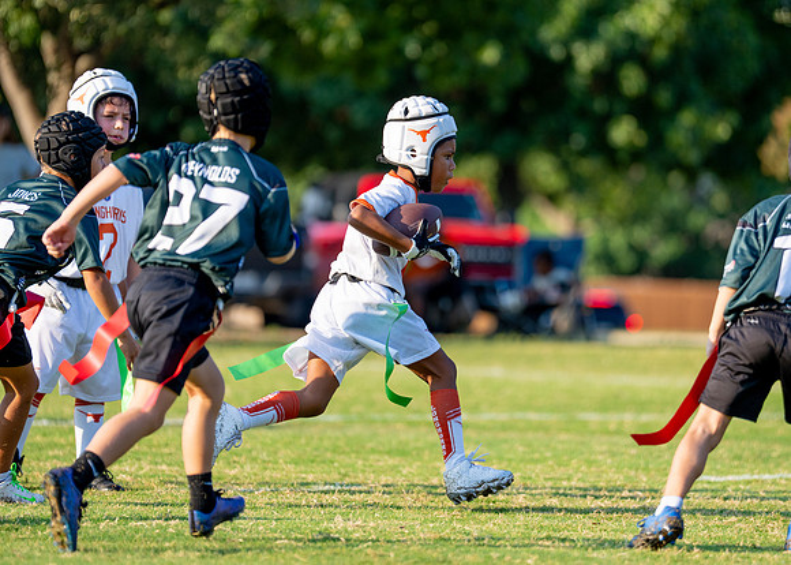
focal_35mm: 259
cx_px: 436
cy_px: 232
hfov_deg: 7.8
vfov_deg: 5.6
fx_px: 5806
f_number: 2.8
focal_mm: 200
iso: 200
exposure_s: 1/2000
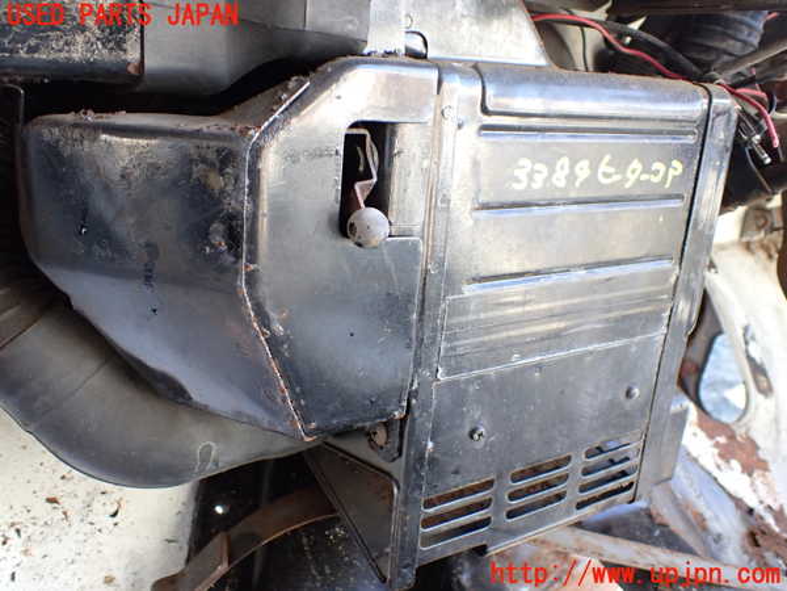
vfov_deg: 46.8
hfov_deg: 60.0
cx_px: 394
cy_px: 296
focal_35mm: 30
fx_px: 682
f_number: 2.3
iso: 320
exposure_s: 1/125
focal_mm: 5.4
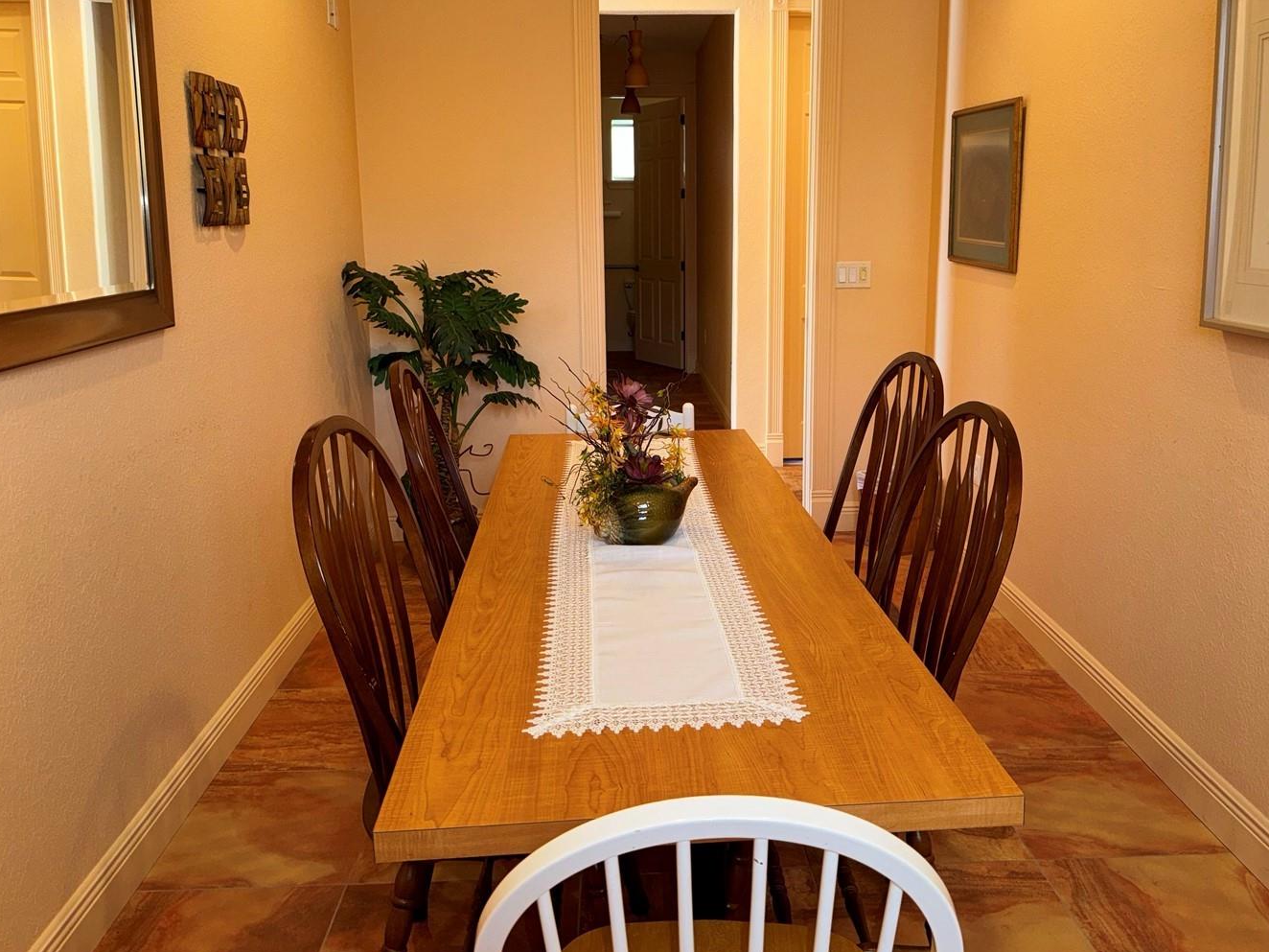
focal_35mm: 29
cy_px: 390
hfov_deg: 61.6
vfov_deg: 48.0
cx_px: 663
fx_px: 1063
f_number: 1.78
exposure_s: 1/32
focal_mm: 6.76
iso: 50
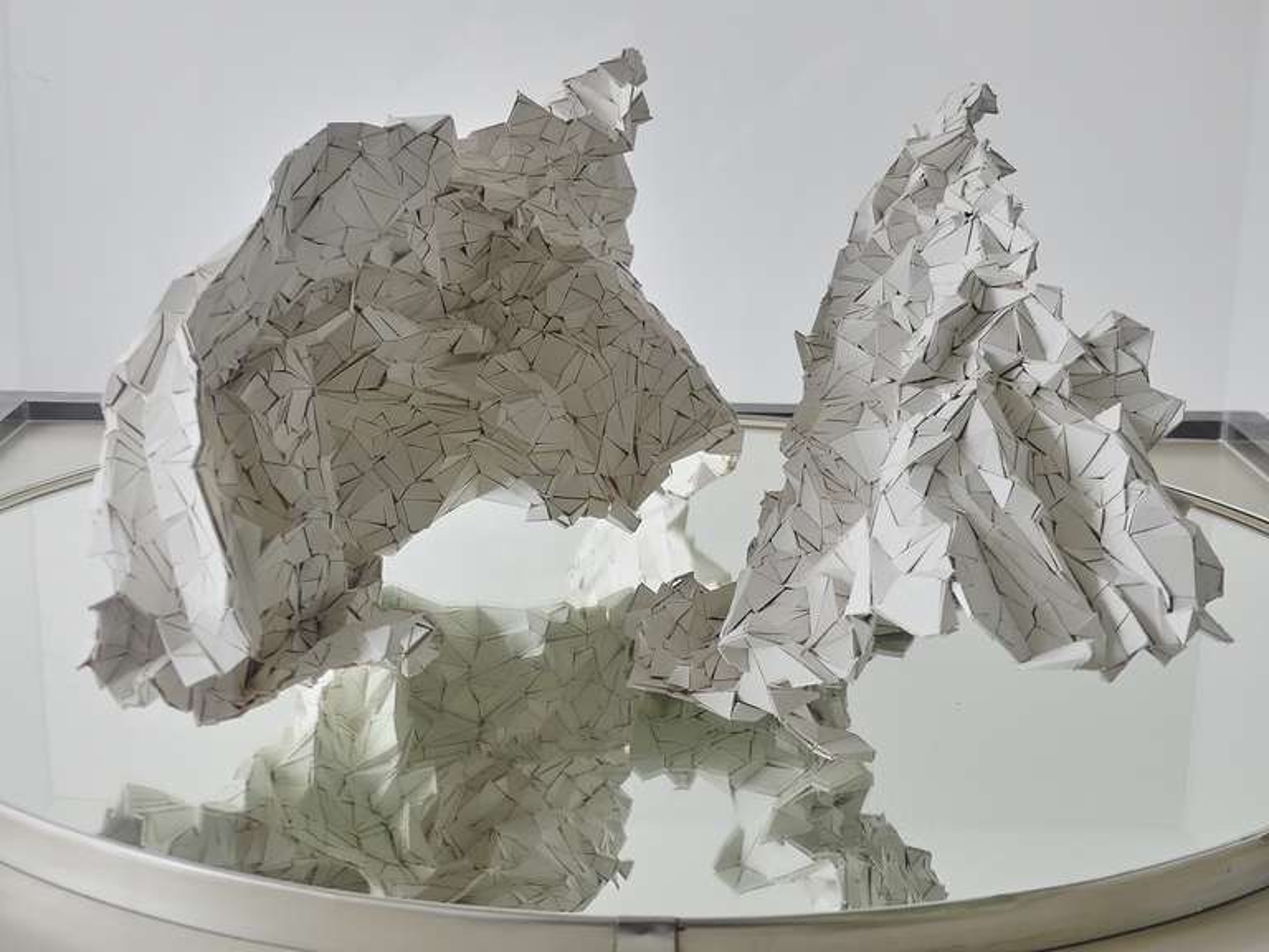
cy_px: 476
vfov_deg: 24.8
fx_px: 2163
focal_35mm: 59
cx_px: 634
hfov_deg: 32.7
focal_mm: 10.5
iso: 125
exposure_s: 1/80
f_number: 2.8
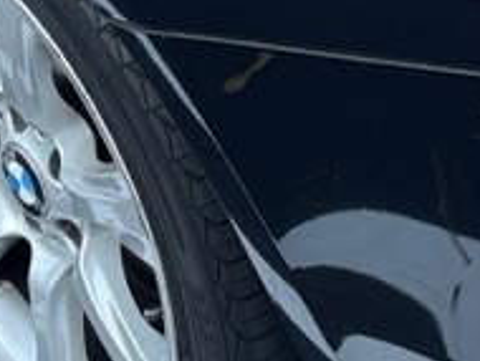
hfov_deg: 11.3
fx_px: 2430
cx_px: 346
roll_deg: +6.7
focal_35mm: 175
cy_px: -265
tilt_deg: -28.6
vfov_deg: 8.2
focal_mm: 5.96
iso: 40
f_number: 1.6
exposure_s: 1/151
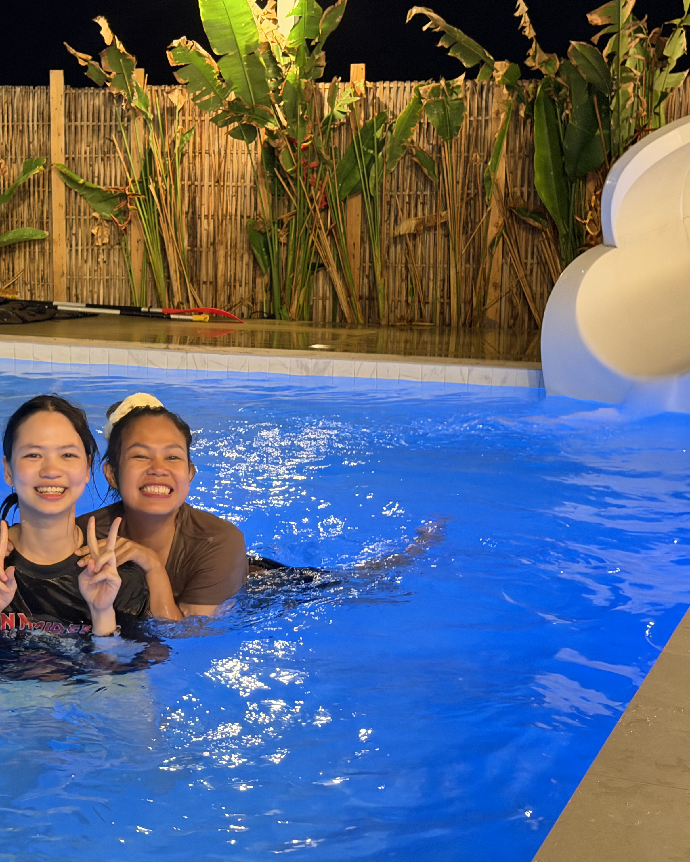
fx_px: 1608
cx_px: 194
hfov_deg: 24.0
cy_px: 430
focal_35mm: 63
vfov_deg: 30.0
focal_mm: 6.76
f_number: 1.78
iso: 500
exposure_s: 1/25
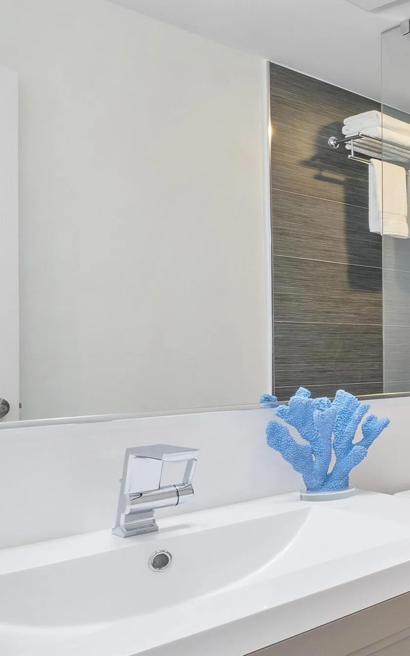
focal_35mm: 34
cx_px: 614
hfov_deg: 26.7
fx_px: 608
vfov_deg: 56.6
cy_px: 352
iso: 160
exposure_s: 1/1.67
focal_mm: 10
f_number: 11
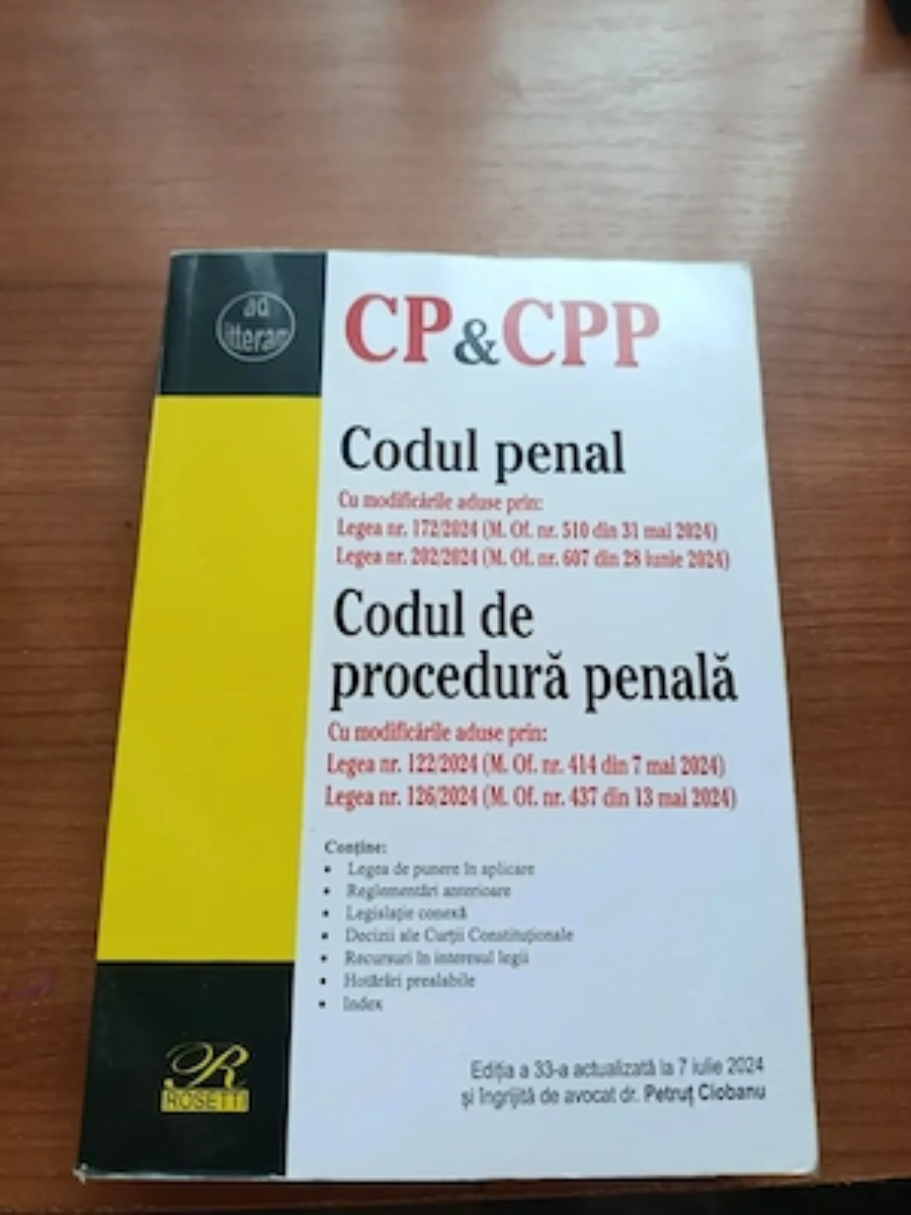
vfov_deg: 71.6
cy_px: 608
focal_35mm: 24
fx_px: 842
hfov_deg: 56.8
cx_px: 456
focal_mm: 5.24
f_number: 1.7
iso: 268
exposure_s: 1/100
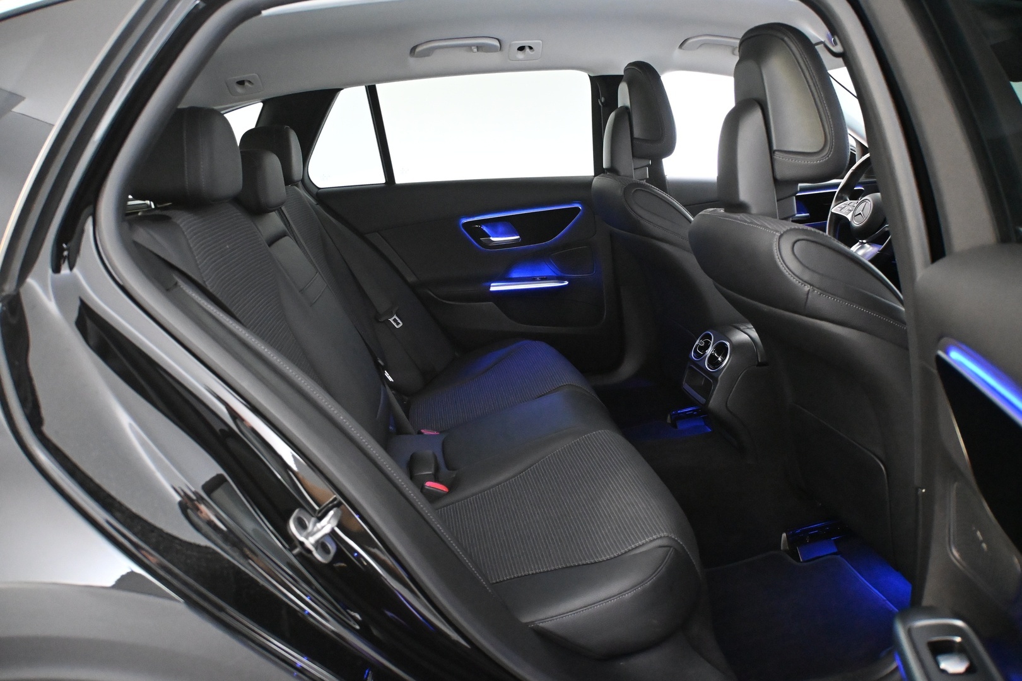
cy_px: 340
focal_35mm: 46
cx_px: 511
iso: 7200
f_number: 4.8
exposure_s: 1/60
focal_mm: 30.5
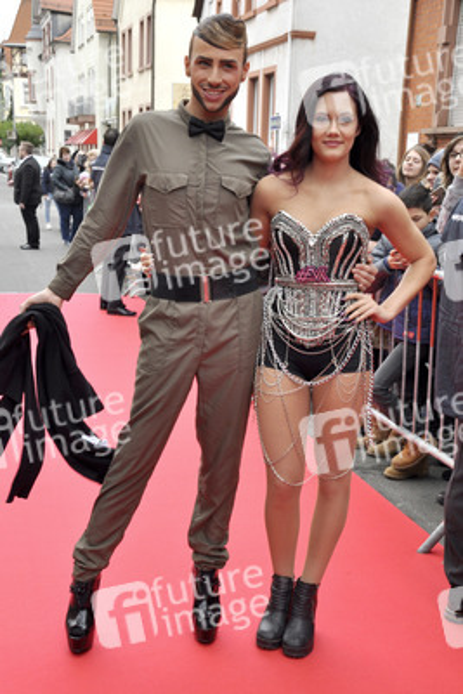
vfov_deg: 41.1
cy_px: 347
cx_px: 232
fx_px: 925
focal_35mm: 48
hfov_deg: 28.1
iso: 400
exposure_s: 1/125
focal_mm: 32
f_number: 6.3
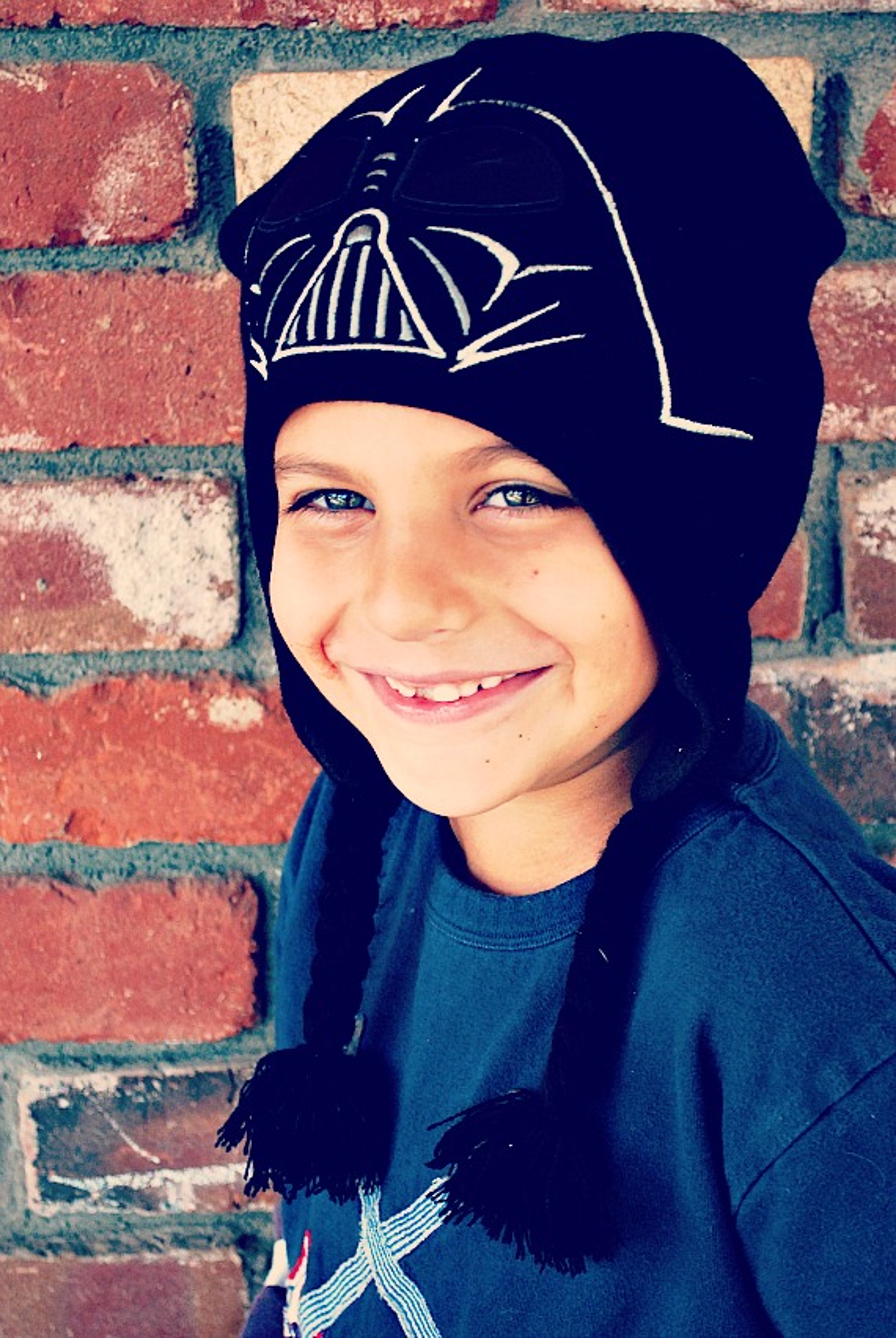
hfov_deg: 19.8
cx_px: 448
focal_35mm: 69
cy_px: 669
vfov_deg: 29.2
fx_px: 2567
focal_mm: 46
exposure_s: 1/160
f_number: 5.3
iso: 800
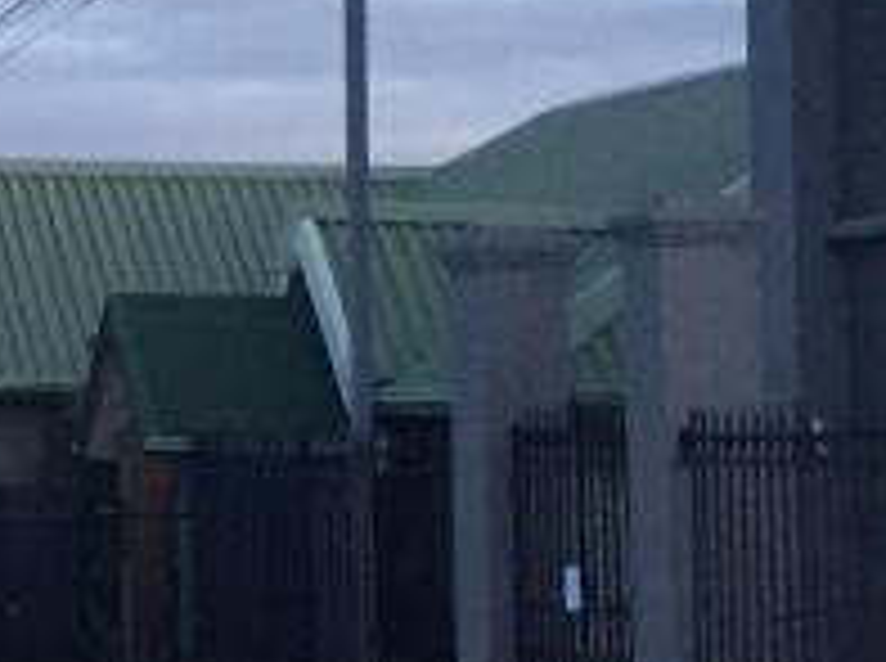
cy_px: 153
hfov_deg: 11.5
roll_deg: -1.1
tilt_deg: +5.0
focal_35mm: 151
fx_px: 3858
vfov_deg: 9.8
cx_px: -1007
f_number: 2.2
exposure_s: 1/33
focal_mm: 4.15
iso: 64
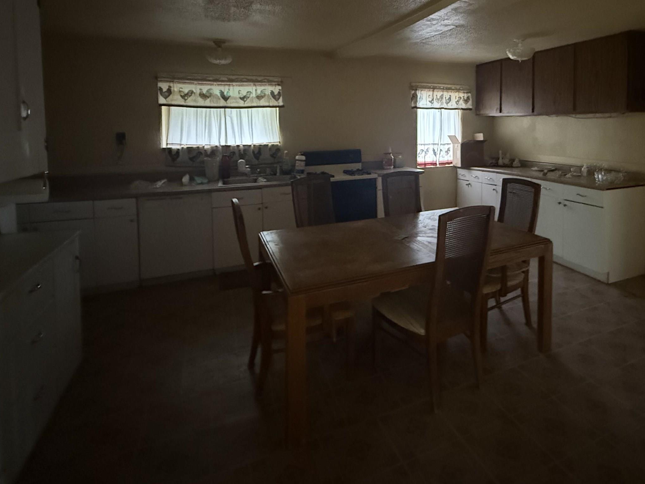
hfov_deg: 77.3
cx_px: 409
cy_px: 146
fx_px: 391
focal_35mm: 21
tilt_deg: -2.7
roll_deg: -0.4
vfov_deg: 61.3
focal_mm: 2.22
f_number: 2.2
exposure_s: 1/33
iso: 1600
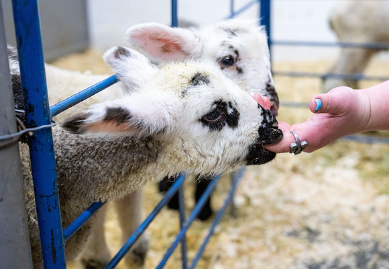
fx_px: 566
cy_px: 107
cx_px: 232
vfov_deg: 26.6
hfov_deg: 37.8
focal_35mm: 52
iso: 2500
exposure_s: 1/250
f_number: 3.5
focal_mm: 42
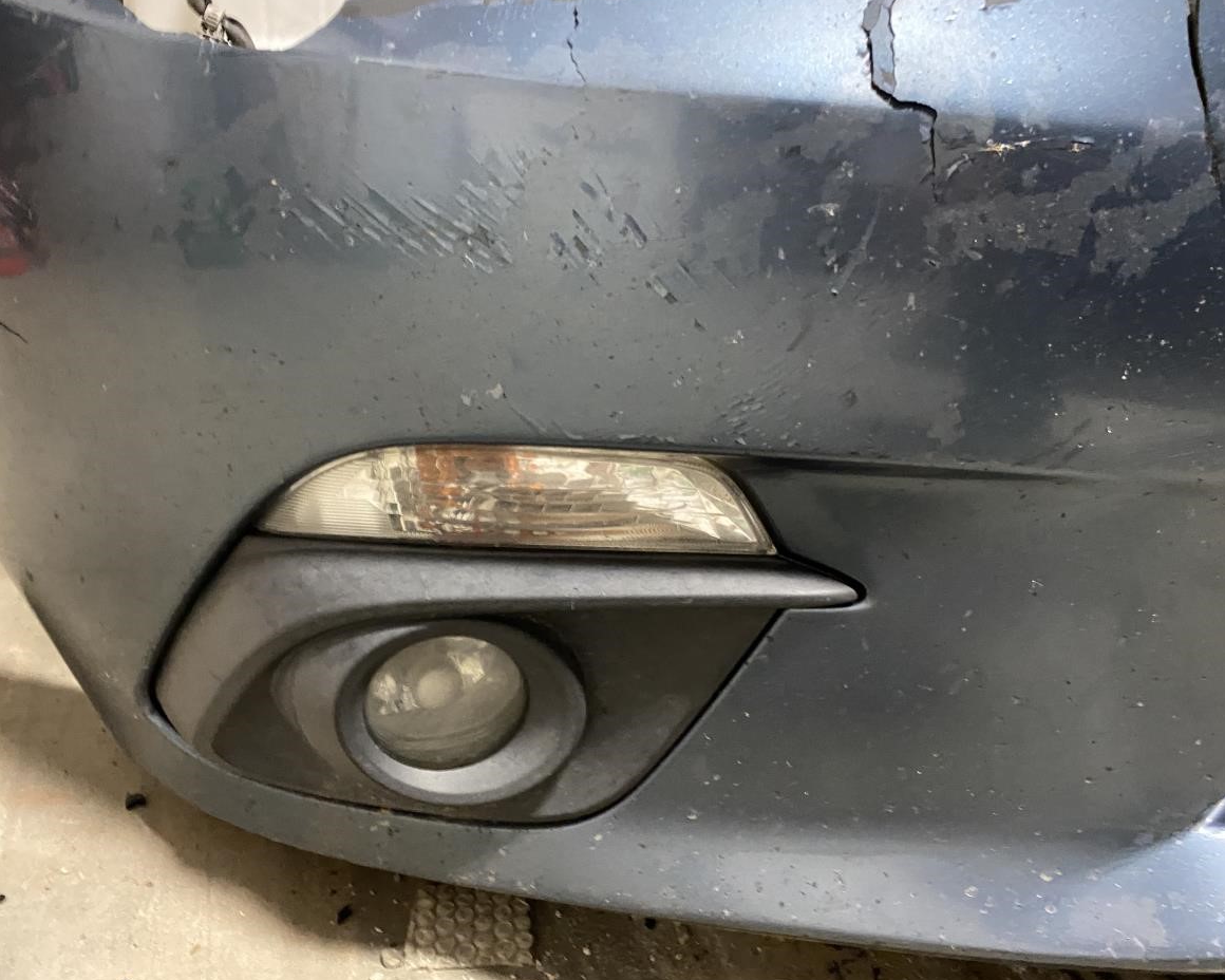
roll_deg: -5.7
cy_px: 495
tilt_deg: -22.4
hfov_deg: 62.2
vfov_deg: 51.5
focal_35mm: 28
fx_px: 1015
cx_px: 589
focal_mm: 4.25
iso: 500
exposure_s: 1/30
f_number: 1.8
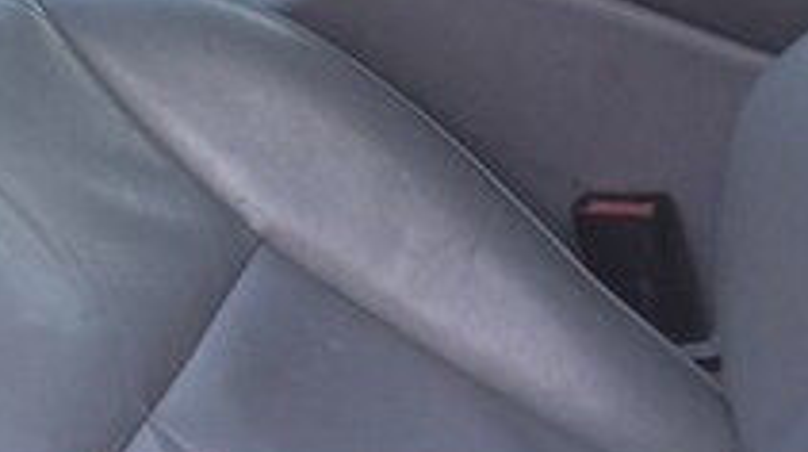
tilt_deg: -31.4
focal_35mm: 99
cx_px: -222
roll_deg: -0.6
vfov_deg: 11.4
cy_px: -320
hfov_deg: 19.9
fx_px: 2118
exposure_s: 1/103
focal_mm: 4.15
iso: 32
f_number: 2.2
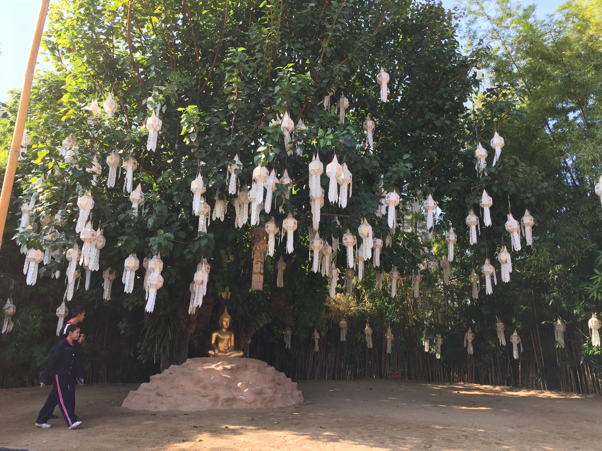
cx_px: 301
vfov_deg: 48.2
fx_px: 504
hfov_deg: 61.7
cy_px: 226
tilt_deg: +15.7
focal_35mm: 29
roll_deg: -1.8
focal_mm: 4.15
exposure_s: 1/391
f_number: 2.2
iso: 32
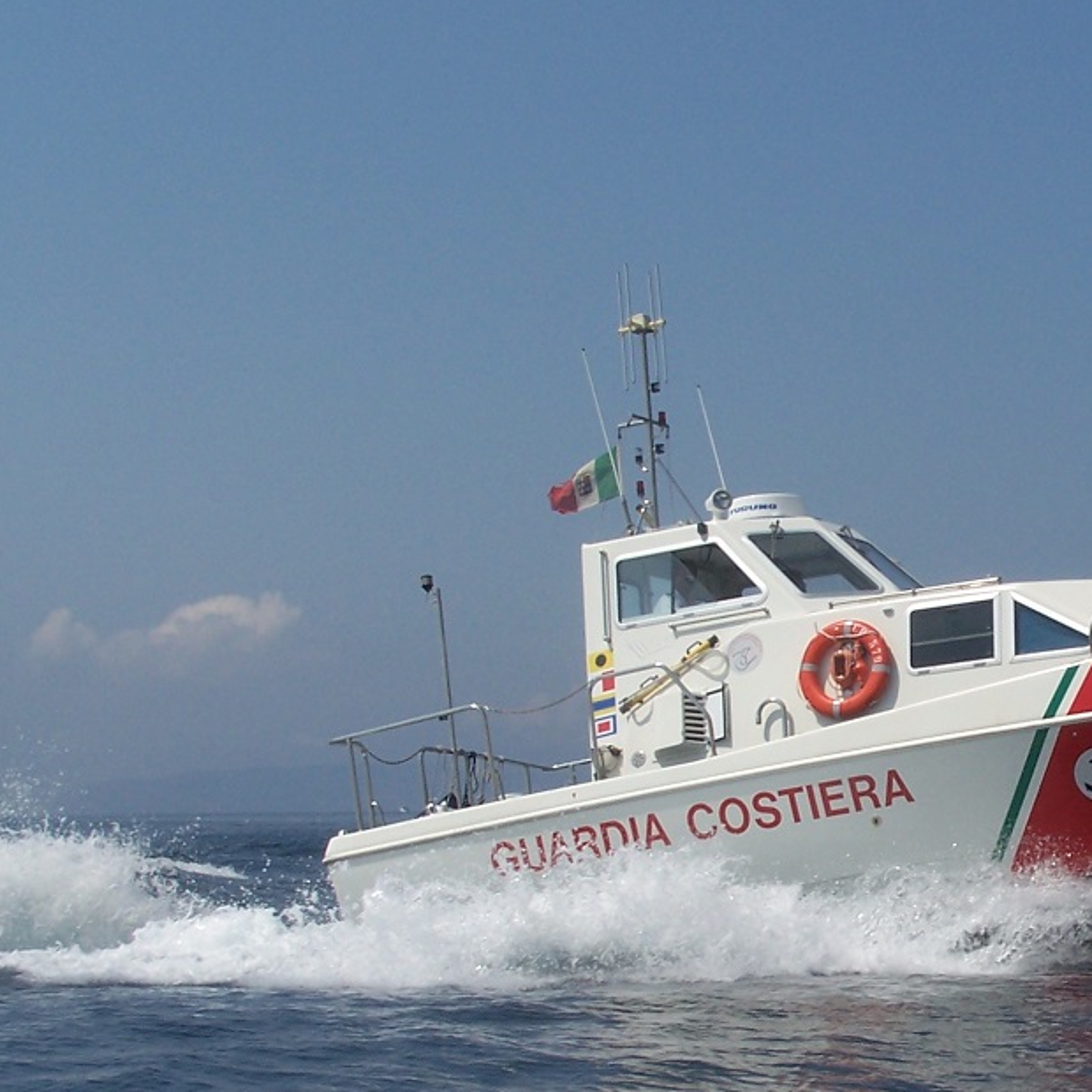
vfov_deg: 18.6
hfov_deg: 18.3
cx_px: 1044
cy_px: 754
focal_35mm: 93
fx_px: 3319
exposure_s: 1/800
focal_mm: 8.5
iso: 80
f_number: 6.3
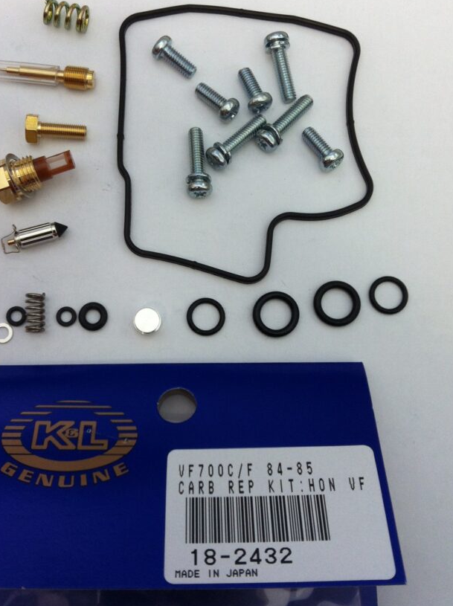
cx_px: 194
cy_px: 288
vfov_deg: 43.0
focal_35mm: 44
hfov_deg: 32.7
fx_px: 770
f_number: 2.8
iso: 80
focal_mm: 3.85
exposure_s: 1/20
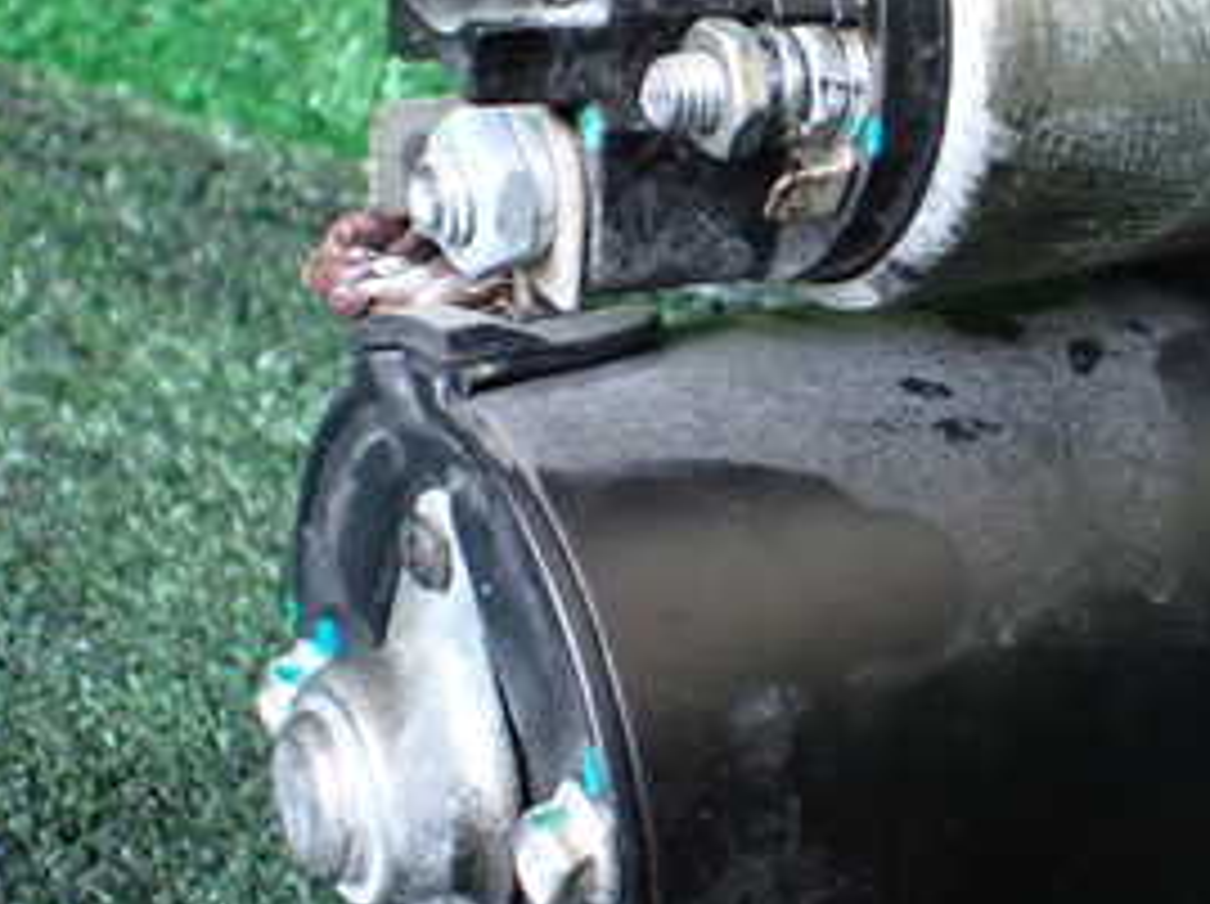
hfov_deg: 28.3
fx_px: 2339
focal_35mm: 67
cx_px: 999
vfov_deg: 21.8
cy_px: 355
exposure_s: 1/100
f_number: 2.3
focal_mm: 5.4
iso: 800
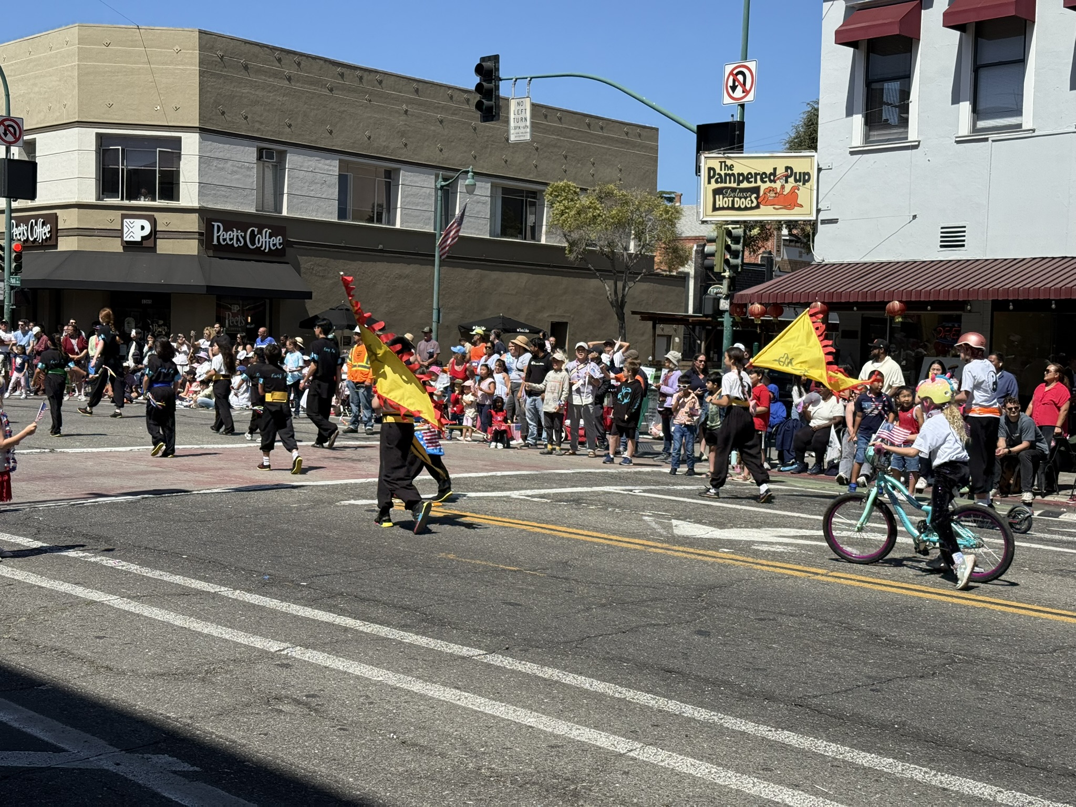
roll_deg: -1.6
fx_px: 1492
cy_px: 404
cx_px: 538
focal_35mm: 48
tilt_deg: -1.5
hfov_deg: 39.7
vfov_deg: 30.3
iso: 64
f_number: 1.78
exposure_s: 1/4878
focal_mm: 6.76
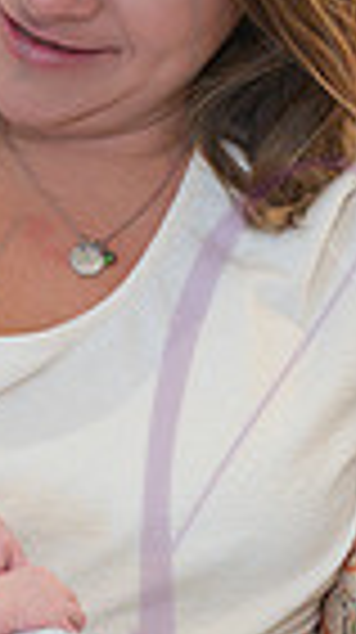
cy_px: 250
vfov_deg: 14.2
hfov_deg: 8.0
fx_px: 2542
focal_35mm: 151
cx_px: 14
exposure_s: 1/320
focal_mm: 35
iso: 1600
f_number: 4
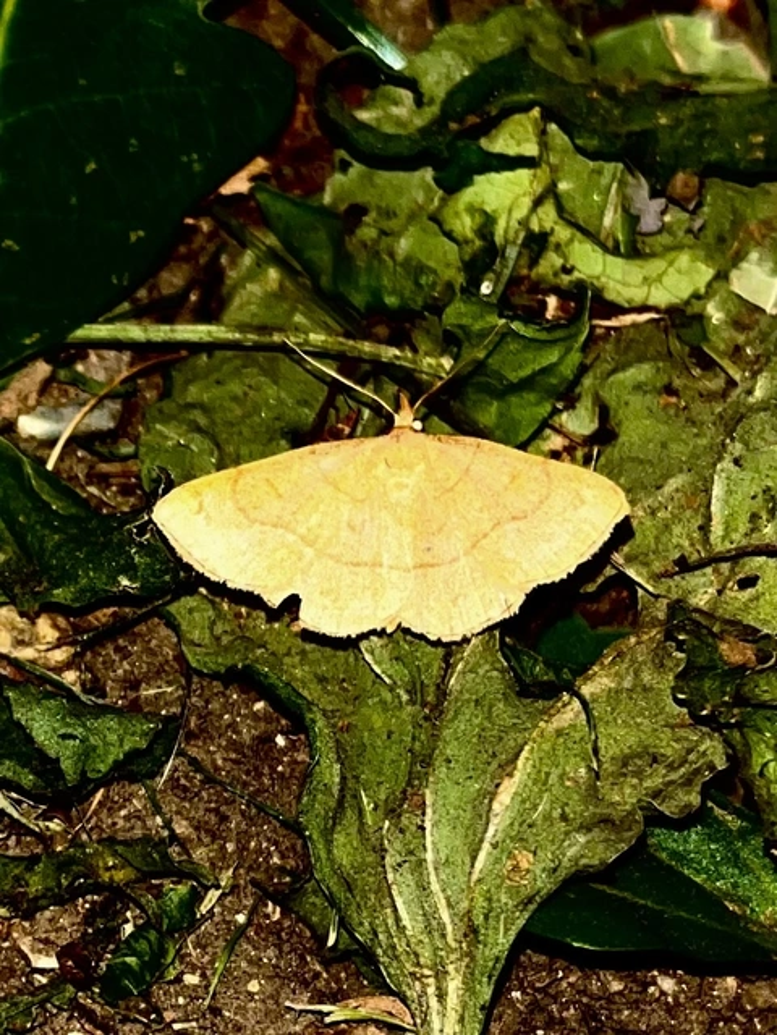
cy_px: 518
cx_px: 388
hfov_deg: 53.1
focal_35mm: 26
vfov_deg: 67.3
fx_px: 778
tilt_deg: -64.8
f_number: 1.6
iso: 32
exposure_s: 1/4
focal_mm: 5.1
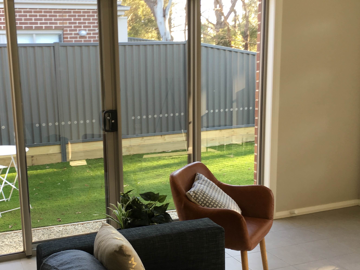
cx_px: 128
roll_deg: +1.6
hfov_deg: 42.5
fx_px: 458
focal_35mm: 44
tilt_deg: -10.4
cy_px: 157
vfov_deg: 32.8
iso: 25
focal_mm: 4.15
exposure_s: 1/50
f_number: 2.2
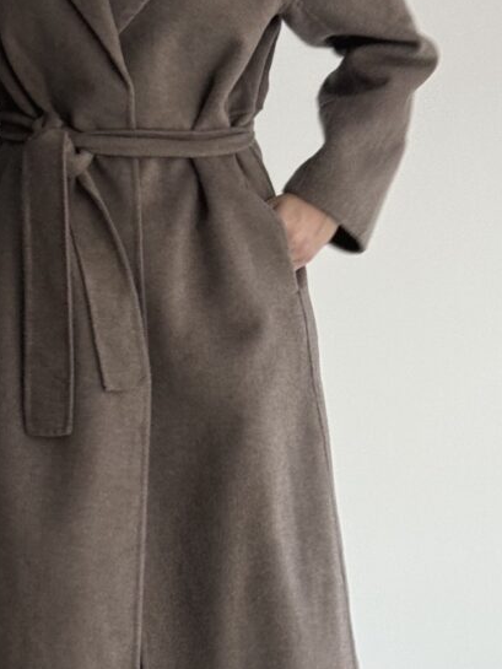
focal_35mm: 94
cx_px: 110
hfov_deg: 15.6
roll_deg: +0.0
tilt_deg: -5.0
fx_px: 1817
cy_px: 413
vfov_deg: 20.8
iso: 125
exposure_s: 1/60
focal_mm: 6.76
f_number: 1.78
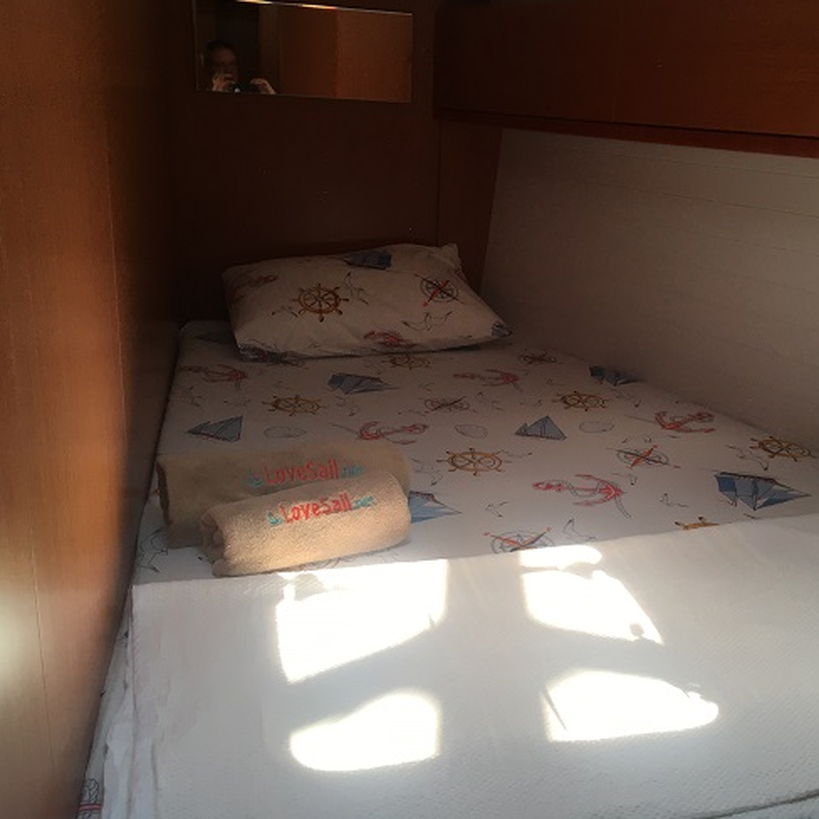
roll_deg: -5.7
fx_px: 937
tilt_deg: -16.3
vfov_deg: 47.2
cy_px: 406
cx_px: 525
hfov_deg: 46.7
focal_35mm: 35
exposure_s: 1/33
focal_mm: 4.15
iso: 25
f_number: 2.2
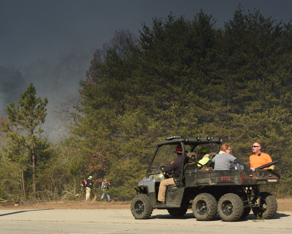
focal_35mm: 119
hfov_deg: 16.2
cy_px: 116
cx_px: 142
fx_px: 1029
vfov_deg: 13.0
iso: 400
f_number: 11
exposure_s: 1/250
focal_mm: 105
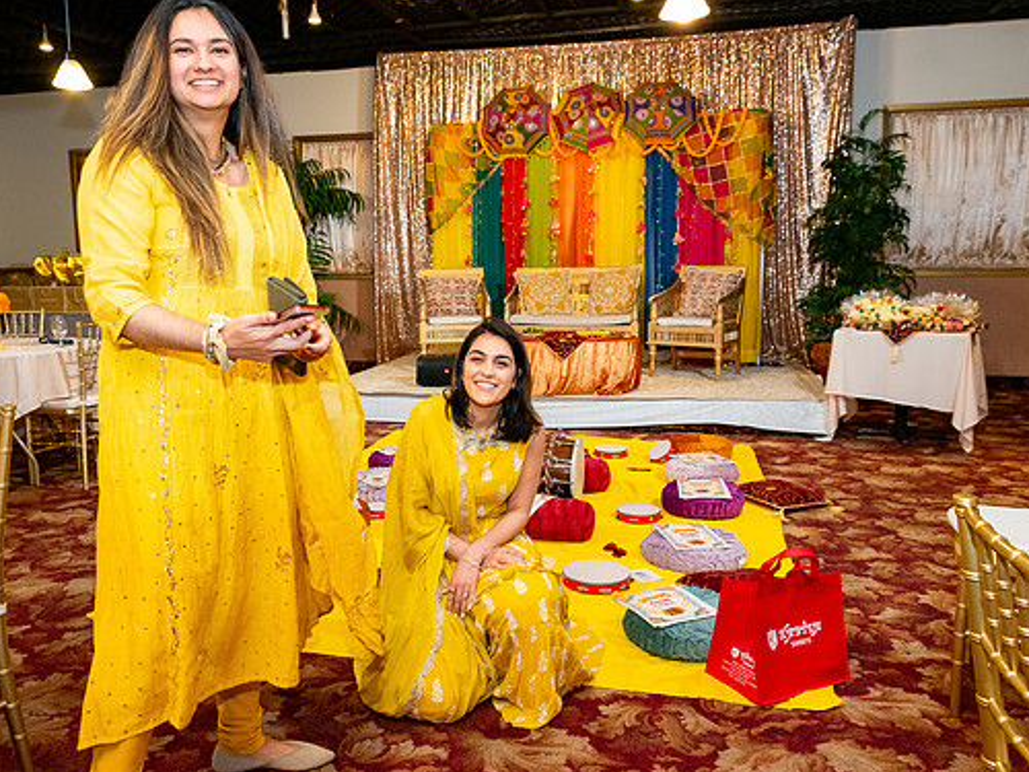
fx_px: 862
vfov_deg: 48.2
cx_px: 482
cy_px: 380
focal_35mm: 29
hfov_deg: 61.6
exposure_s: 1/125
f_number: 5.6
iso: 4000
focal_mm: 26
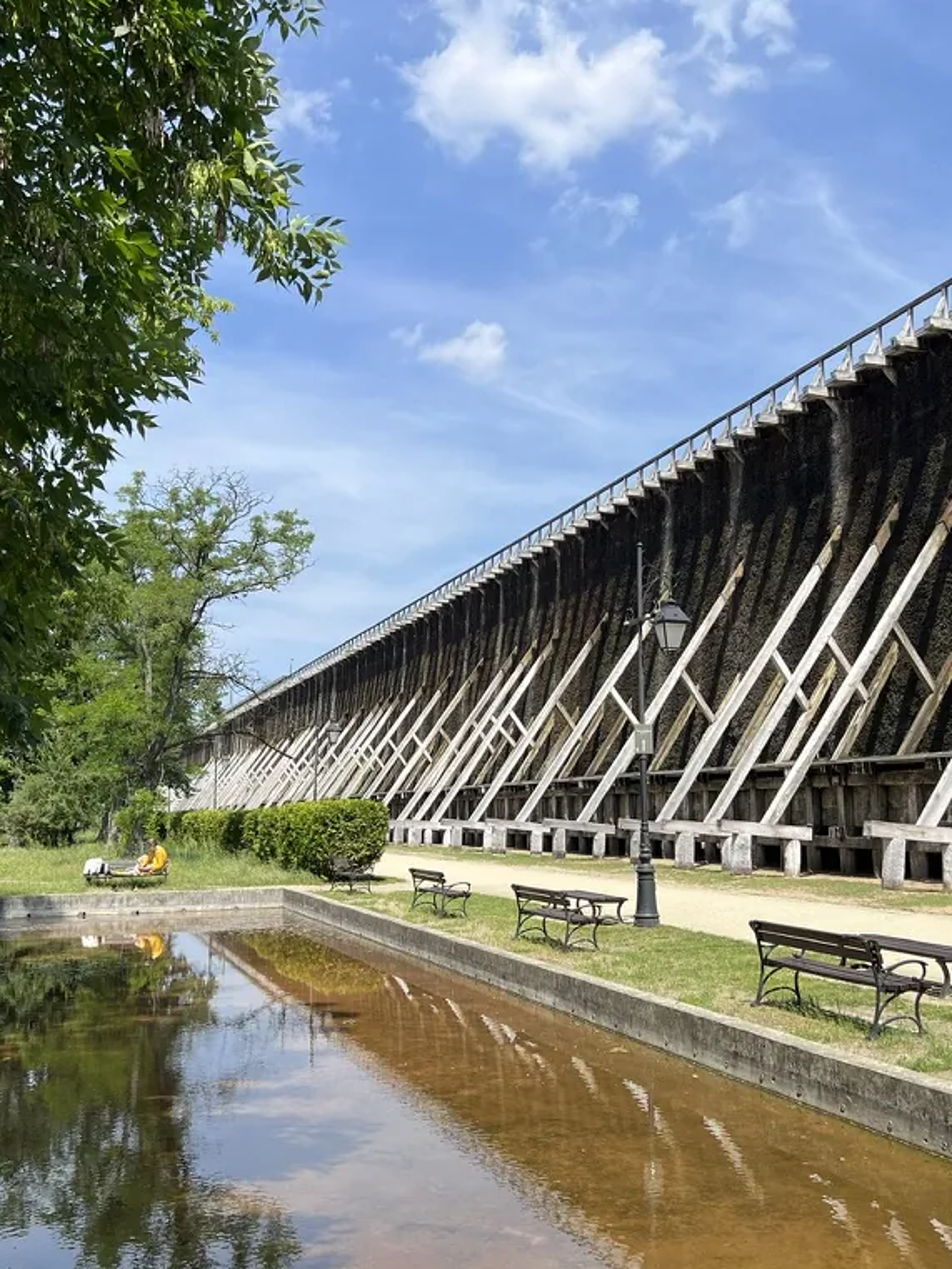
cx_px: 534
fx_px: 1283
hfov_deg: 40.6
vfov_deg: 52.6
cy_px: 635
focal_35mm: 35
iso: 50
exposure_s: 1/3704
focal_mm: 5.7
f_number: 1.5
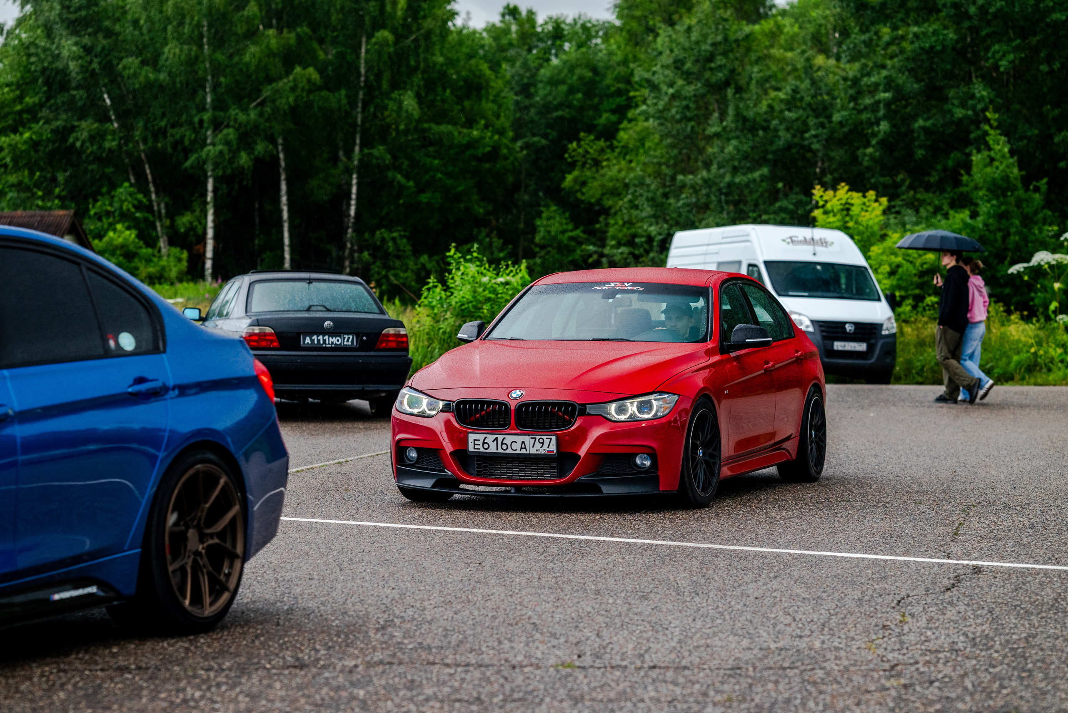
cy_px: 355
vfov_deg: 14.6
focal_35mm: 94
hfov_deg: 21.8
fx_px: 2775
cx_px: 490
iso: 800
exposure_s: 1/250
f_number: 3.2
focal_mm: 85
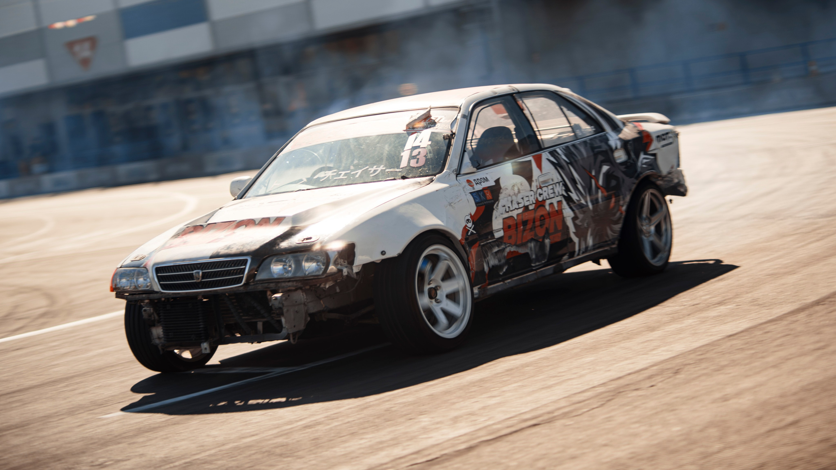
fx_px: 1974
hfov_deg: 23.9
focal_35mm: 89
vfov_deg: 13.6
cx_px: 418
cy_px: 191
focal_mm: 85
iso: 100
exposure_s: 1/125
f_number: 1.8
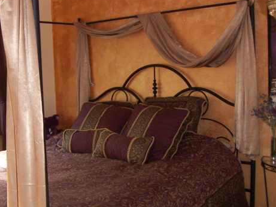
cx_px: 91
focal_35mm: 50
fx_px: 399
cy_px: 115
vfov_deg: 29.1
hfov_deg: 37.7
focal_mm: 4.7
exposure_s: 1/50
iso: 200
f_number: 2.8
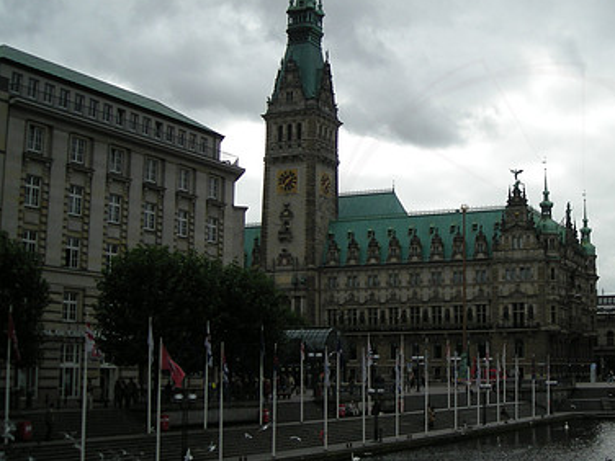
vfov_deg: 27.0
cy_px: 202
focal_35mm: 54
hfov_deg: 34.9
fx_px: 959
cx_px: 447
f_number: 5.7
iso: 50
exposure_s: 1/266
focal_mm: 5.7
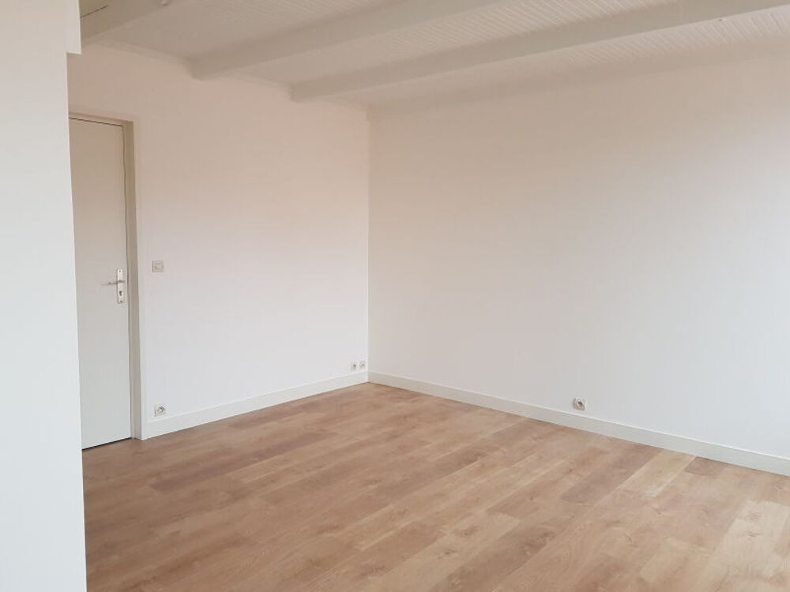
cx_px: 395
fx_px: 593
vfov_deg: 53.1
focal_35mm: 26
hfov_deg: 67.3
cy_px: 296
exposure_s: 1/50
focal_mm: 4.2
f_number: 1.7
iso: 80
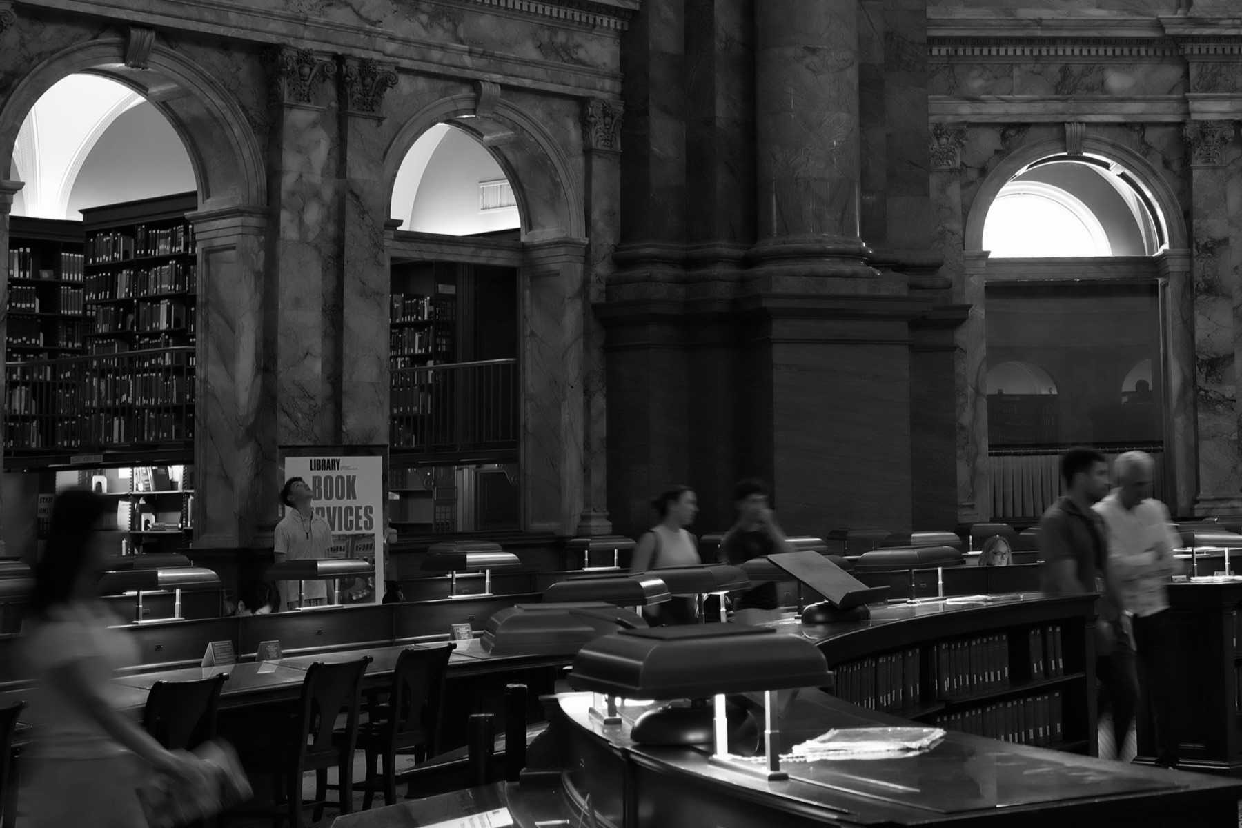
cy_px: 414
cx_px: 621
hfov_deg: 54.4
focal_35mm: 35
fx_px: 1207
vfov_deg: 37.9
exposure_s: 1/13
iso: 125
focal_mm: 23
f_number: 2.8
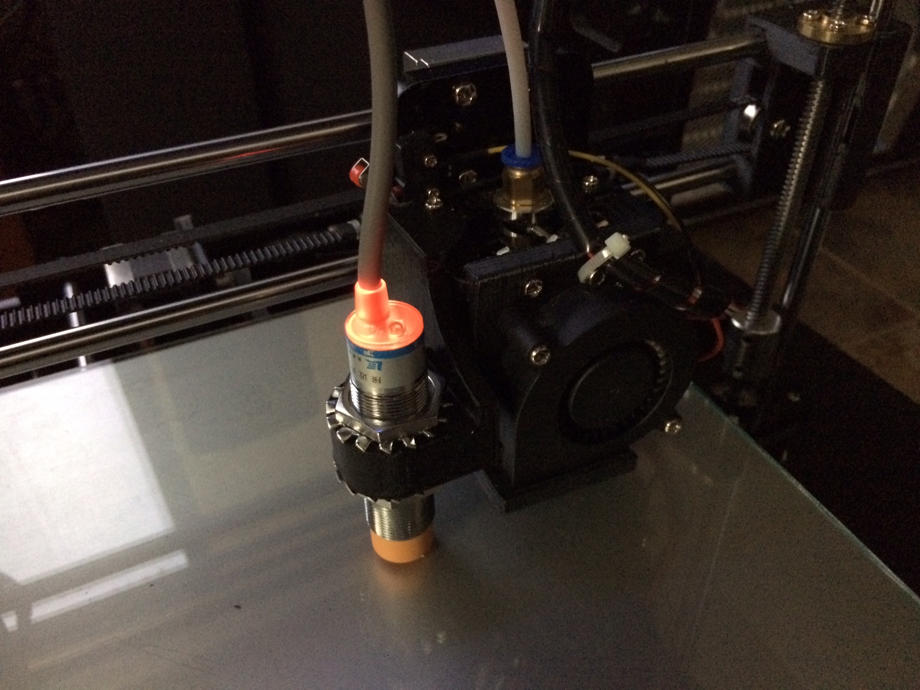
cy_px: 345
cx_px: 460
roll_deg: +0.8
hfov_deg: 61.7
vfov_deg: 48.2
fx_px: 771
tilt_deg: -40.7
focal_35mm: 29
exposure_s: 1/15
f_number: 2.2
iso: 500
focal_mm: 4.15
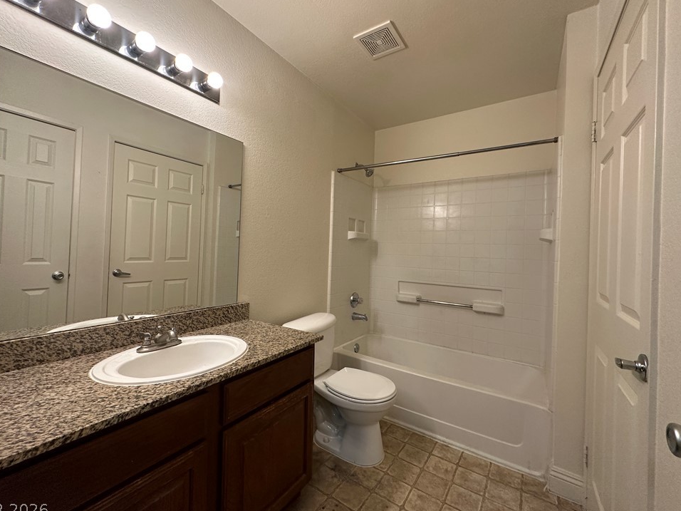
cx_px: 336
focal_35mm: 15
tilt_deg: +0.4
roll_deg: -1.6
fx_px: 295
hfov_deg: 98.2
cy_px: 248
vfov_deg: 81.7
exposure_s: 1/120
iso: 200
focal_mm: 2.22
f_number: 2.2
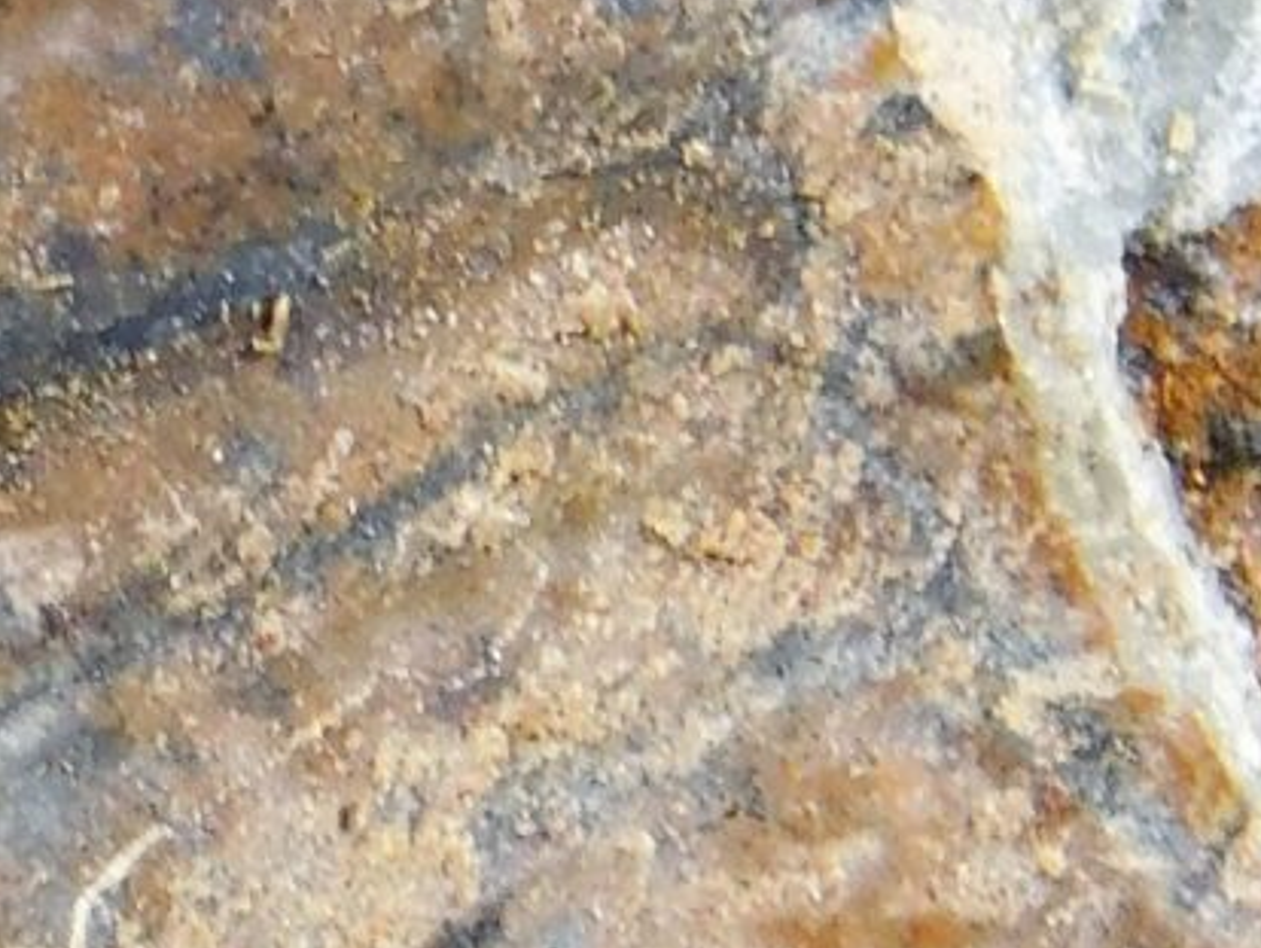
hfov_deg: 1.6
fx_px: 45525
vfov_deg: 1.2
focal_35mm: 1249
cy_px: 1055
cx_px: -832
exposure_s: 1/40
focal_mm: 35.9
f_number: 5.4
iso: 125
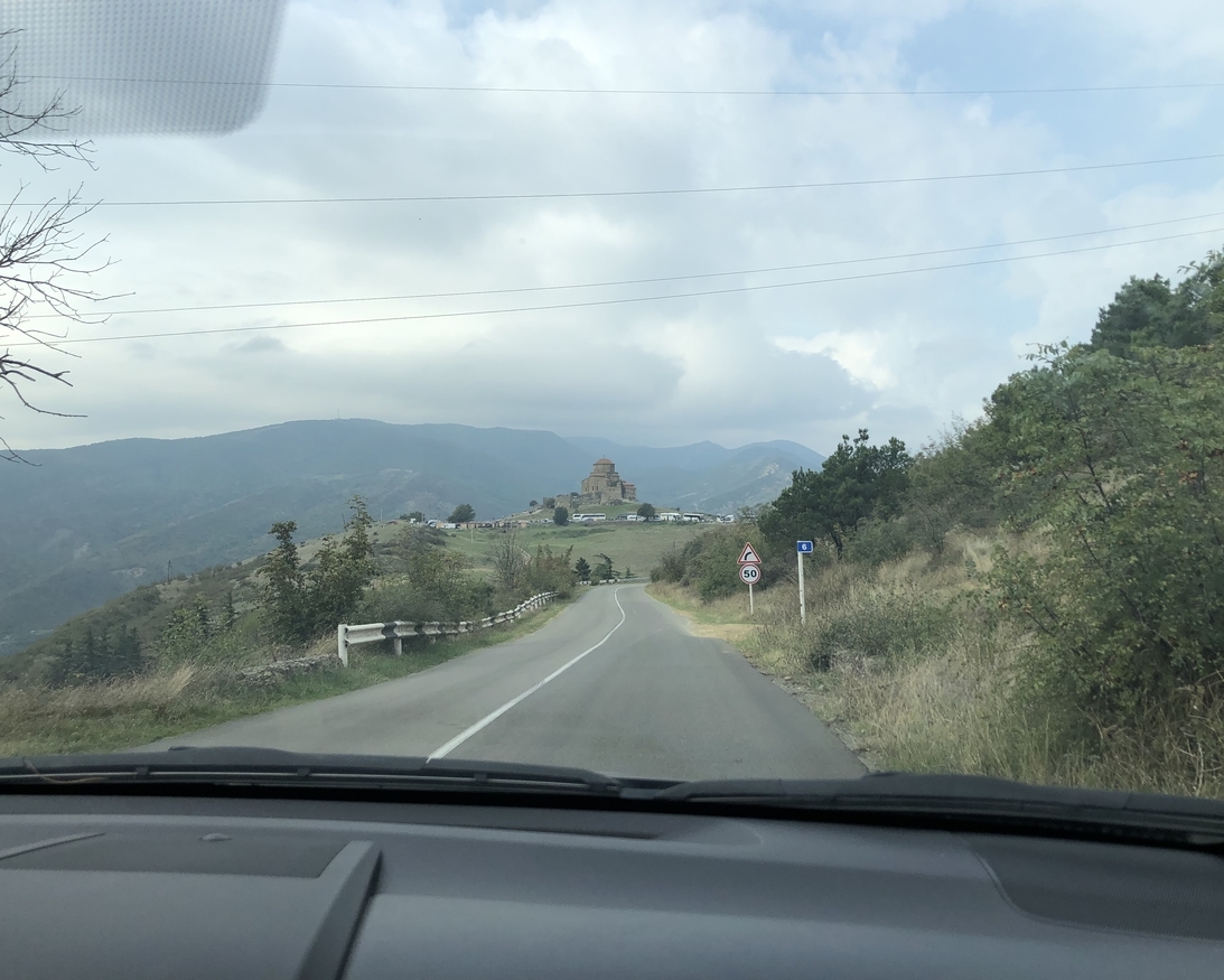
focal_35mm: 30
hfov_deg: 58.8
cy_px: 477
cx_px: 624
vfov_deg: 48.5
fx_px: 1087
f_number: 1.8
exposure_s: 1/1499
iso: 20
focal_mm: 3.99
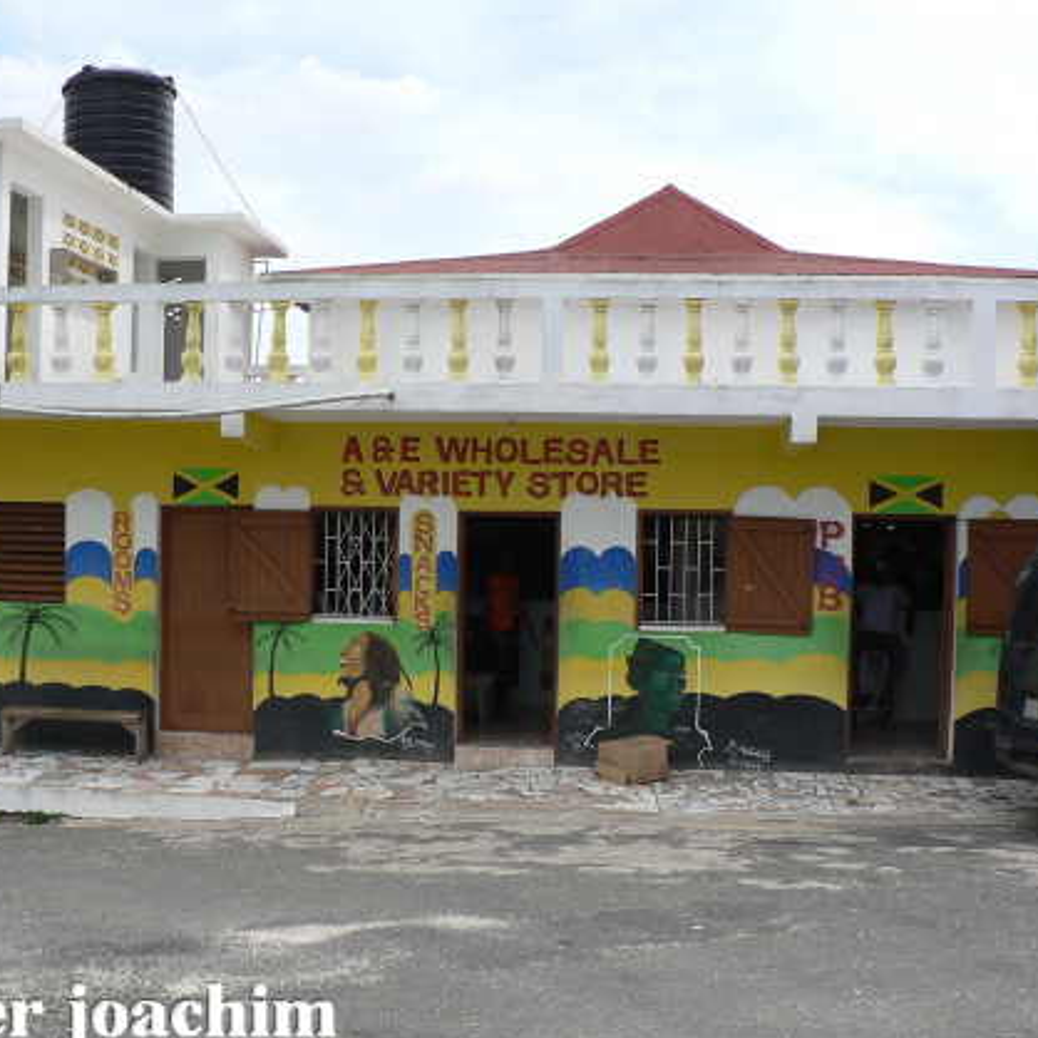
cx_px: 428
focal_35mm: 42
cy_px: 523
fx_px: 1425
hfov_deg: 39.9
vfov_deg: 40.0
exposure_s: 1/320
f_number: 4
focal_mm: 6
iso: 64
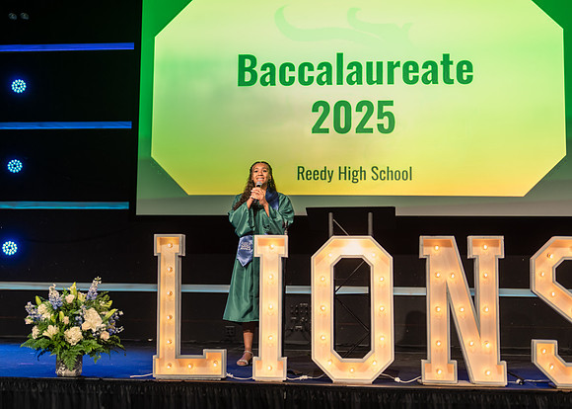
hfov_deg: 35.1
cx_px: 256
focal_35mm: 56
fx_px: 903
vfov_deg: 25.5
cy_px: 206
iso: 800
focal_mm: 50
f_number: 1.2
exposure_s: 1/500
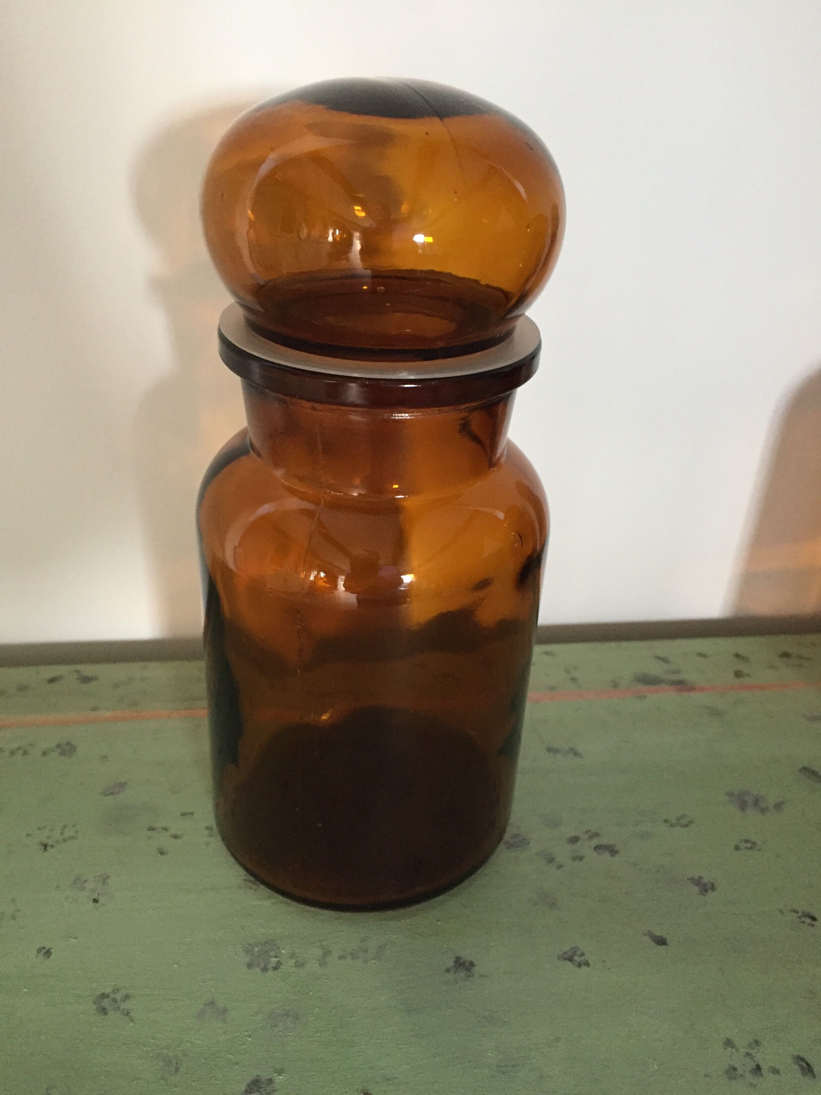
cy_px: 548
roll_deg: -1.7
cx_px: 410
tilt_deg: -29.2
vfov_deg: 61.7
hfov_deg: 48.2
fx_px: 917
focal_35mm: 29
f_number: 2.2
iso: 320
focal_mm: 4.15
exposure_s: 1/33
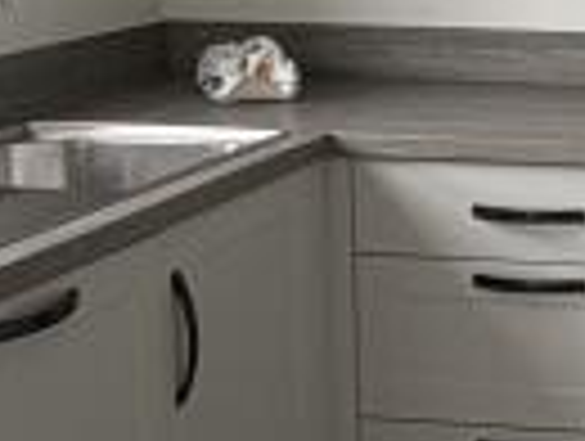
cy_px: 130
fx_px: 1862
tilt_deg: -9.0
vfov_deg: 13.5
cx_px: 778
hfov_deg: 16.8
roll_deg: -3.5
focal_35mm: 110
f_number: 2.2
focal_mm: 2.22
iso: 100
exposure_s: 1/99
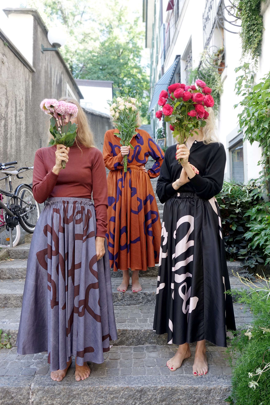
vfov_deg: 73.7
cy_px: 202
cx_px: 135
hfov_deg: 53.1
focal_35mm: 24
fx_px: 270
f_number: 2.4
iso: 100
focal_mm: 8.8
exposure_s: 1/60
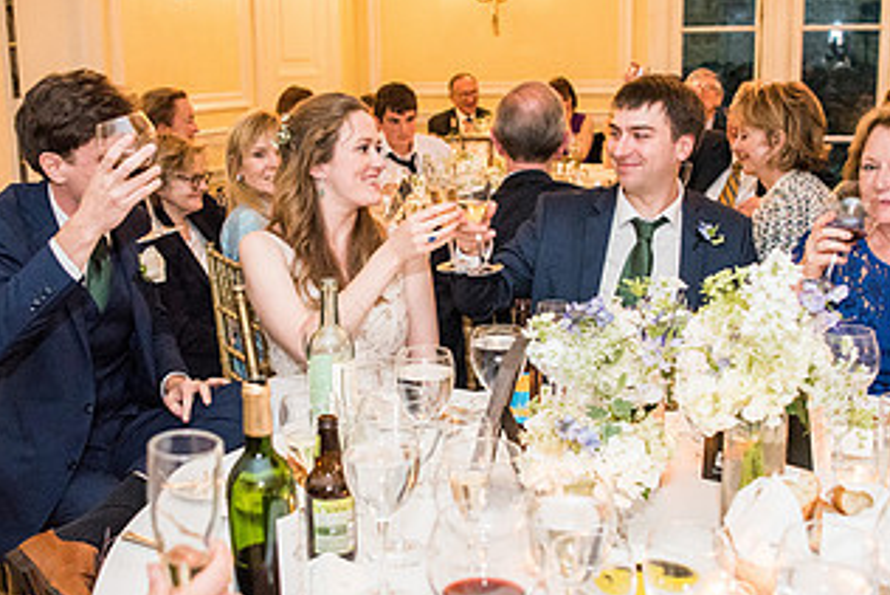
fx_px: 1088
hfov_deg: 44.5
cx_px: 428
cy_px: 289
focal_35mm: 44
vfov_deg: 30.5
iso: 2500
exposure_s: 1/200
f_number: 2.8
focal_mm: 24
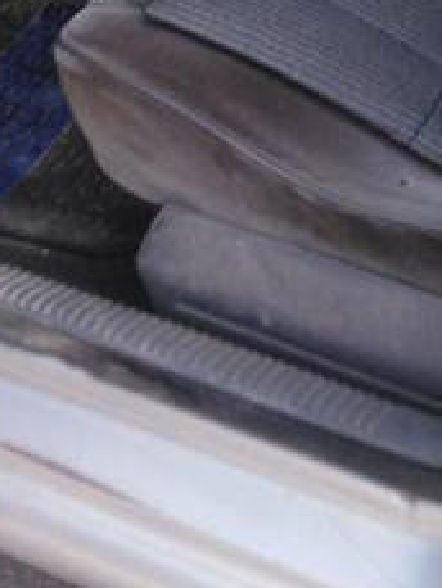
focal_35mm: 95
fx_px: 1616
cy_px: -258
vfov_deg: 18.6
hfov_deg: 15.5
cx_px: 314
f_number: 2.2
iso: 137
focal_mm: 3.37
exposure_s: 1/120
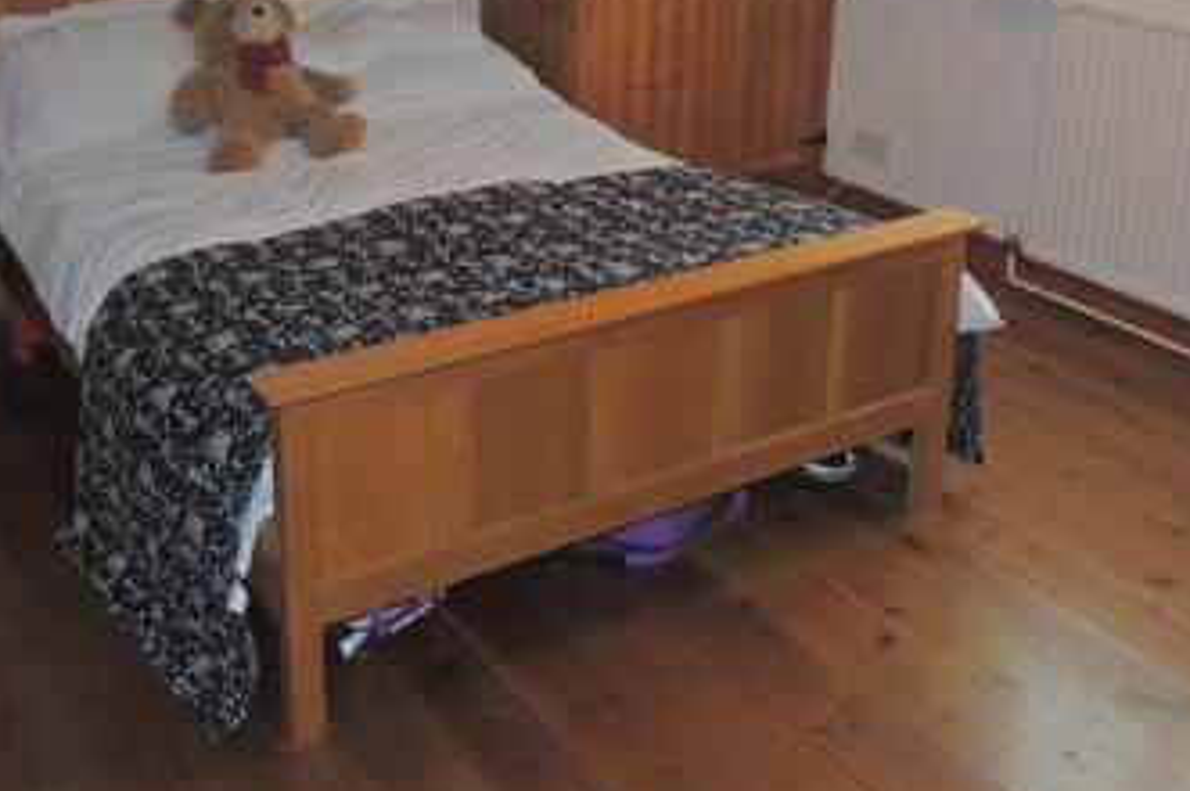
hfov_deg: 44.4
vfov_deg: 29.6
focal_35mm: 44
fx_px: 1453
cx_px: 494
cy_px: 128
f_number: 3
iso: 200
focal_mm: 4.3
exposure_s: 1/30
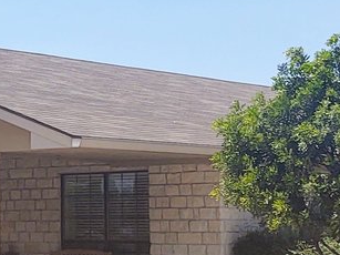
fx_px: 1296
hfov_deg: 14.7
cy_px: 44
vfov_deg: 11.2
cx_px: 6
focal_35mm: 132
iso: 100
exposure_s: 1/4328
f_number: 1.7
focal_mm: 4.75
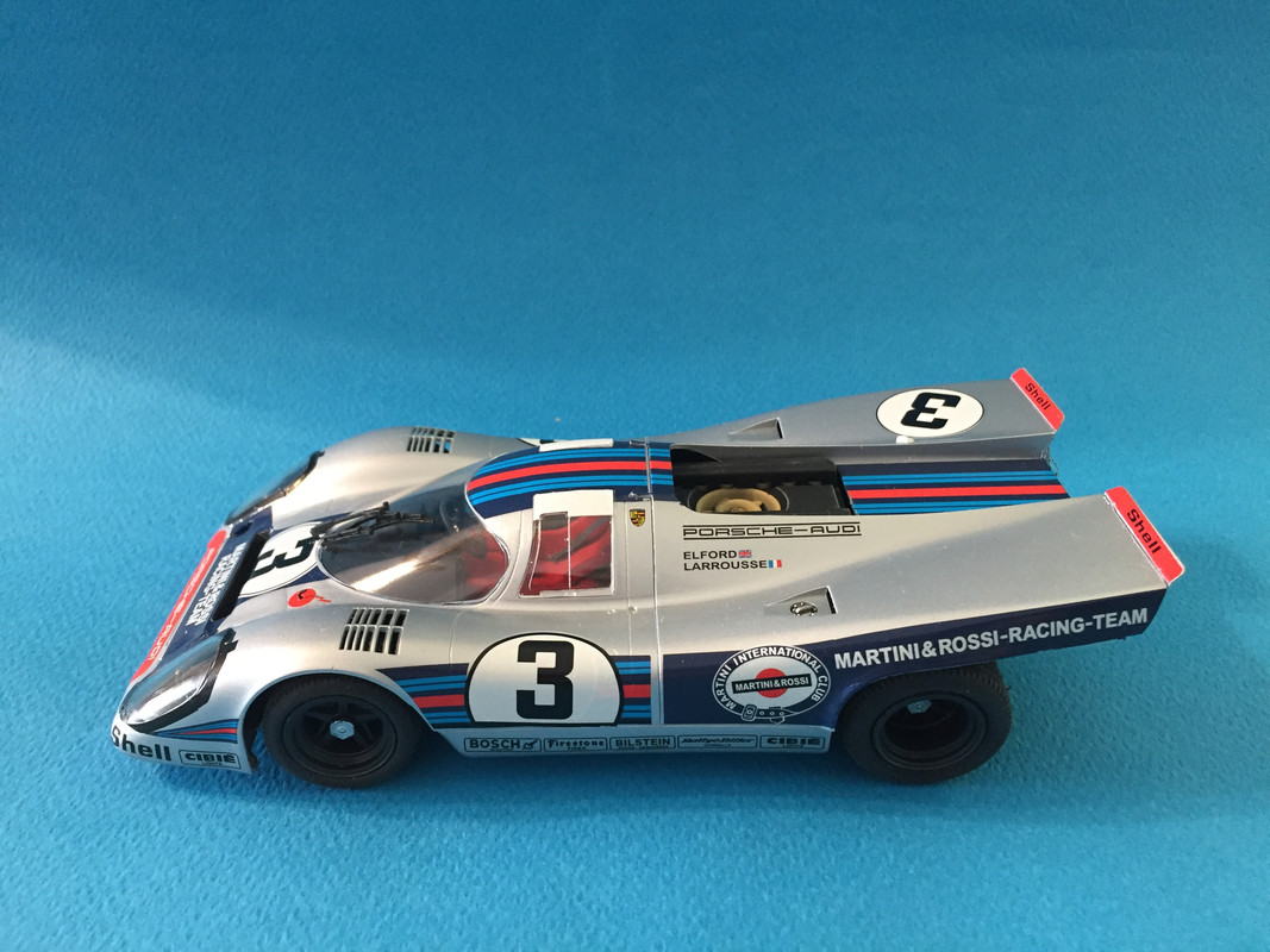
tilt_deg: -29.9
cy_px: 476
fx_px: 1064
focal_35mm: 29
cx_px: 635
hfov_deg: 61.7
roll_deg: -0.5
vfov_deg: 48.2
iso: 200
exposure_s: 1/33
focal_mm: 4.15
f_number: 2.2
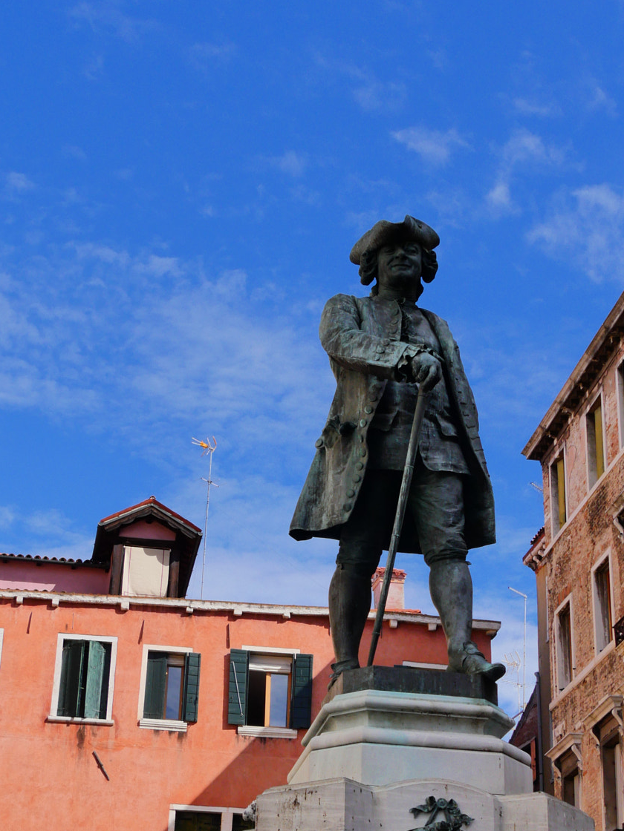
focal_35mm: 60
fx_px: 1442
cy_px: 539
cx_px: 340
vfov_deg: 32.0
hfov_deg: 24.4
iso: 800
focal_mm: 21
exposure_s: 1/500
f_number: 8
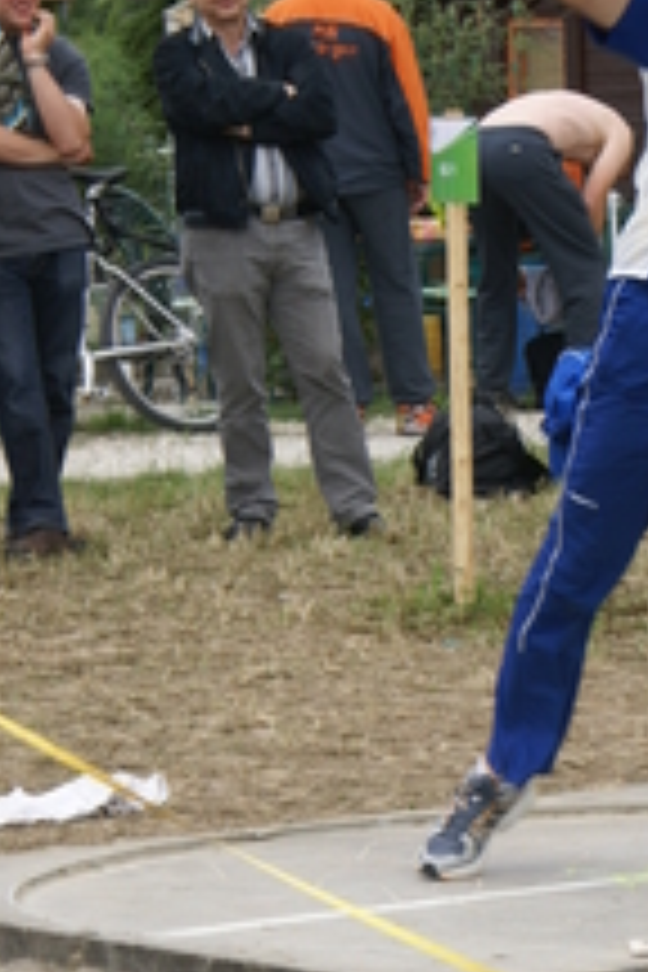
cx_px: 702
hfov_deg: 5.2
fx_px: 7073
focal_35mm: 262
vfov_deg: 7.9
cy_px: 315
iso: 100
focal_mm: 70
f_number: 6.3
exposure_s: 1/250
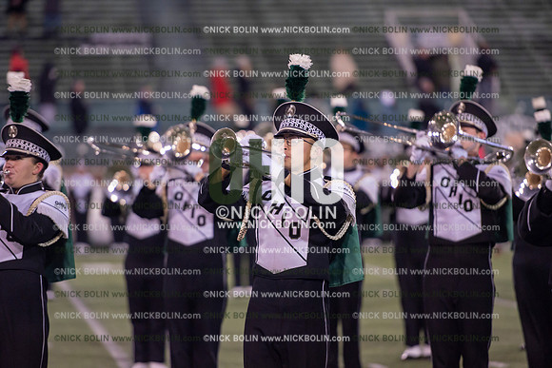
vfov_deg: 6.9
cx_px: 276
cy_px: 184
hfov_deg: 10.3
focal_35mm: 200
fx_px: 3067
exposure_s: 1/1250
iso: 2500
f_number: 2.8
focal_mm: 200
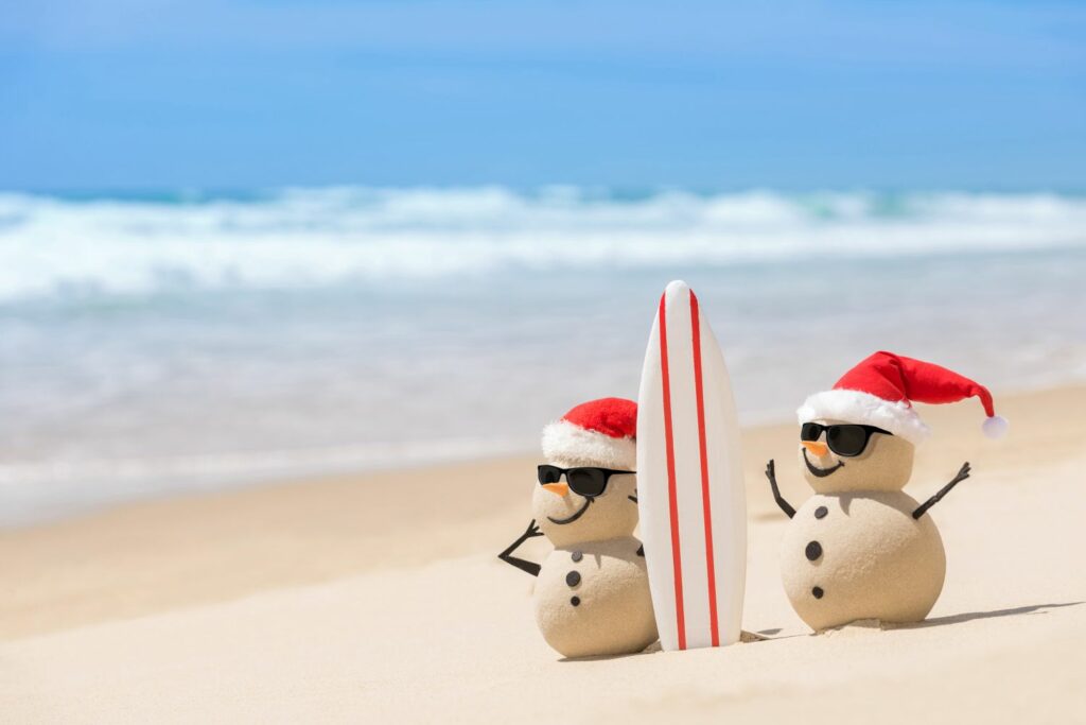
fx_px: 3168
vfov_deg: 13.0
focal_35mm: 105
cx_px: 543
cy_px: 362
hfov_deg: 19.5
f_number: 5.6
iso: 50
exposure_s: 1/500
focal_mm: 105
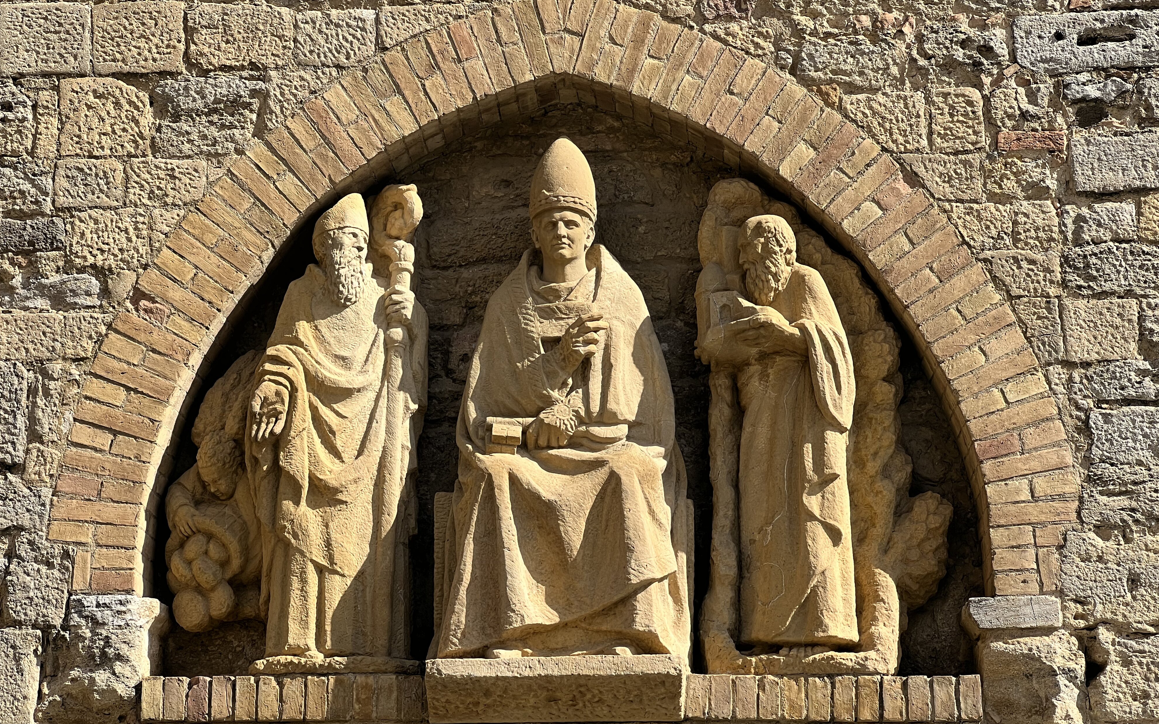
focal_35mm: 82
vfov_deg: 15.9
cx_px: 579
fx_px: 2590
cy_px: 406
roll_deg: +0.4
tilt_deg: +14.9
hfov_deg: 25.2
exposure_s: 1/440
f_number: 2.8
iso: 32
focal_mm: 9
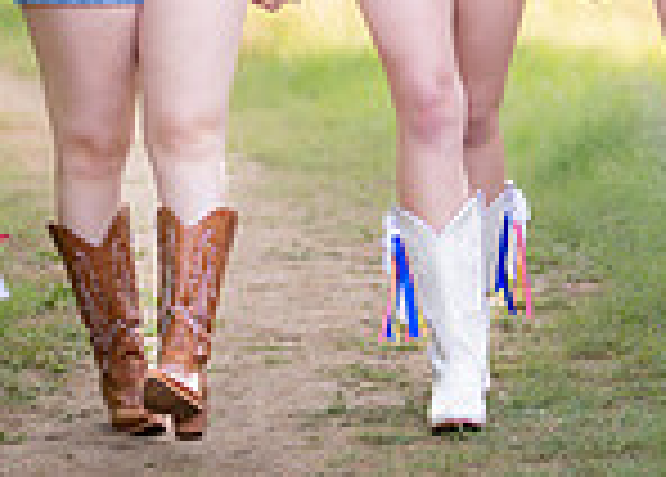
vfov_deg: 6.0
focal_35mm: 238
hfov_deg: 8.4
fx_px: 4506
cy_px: -124
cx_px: 572
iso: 200
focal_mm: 50
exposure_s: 1/1000
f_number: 1.2
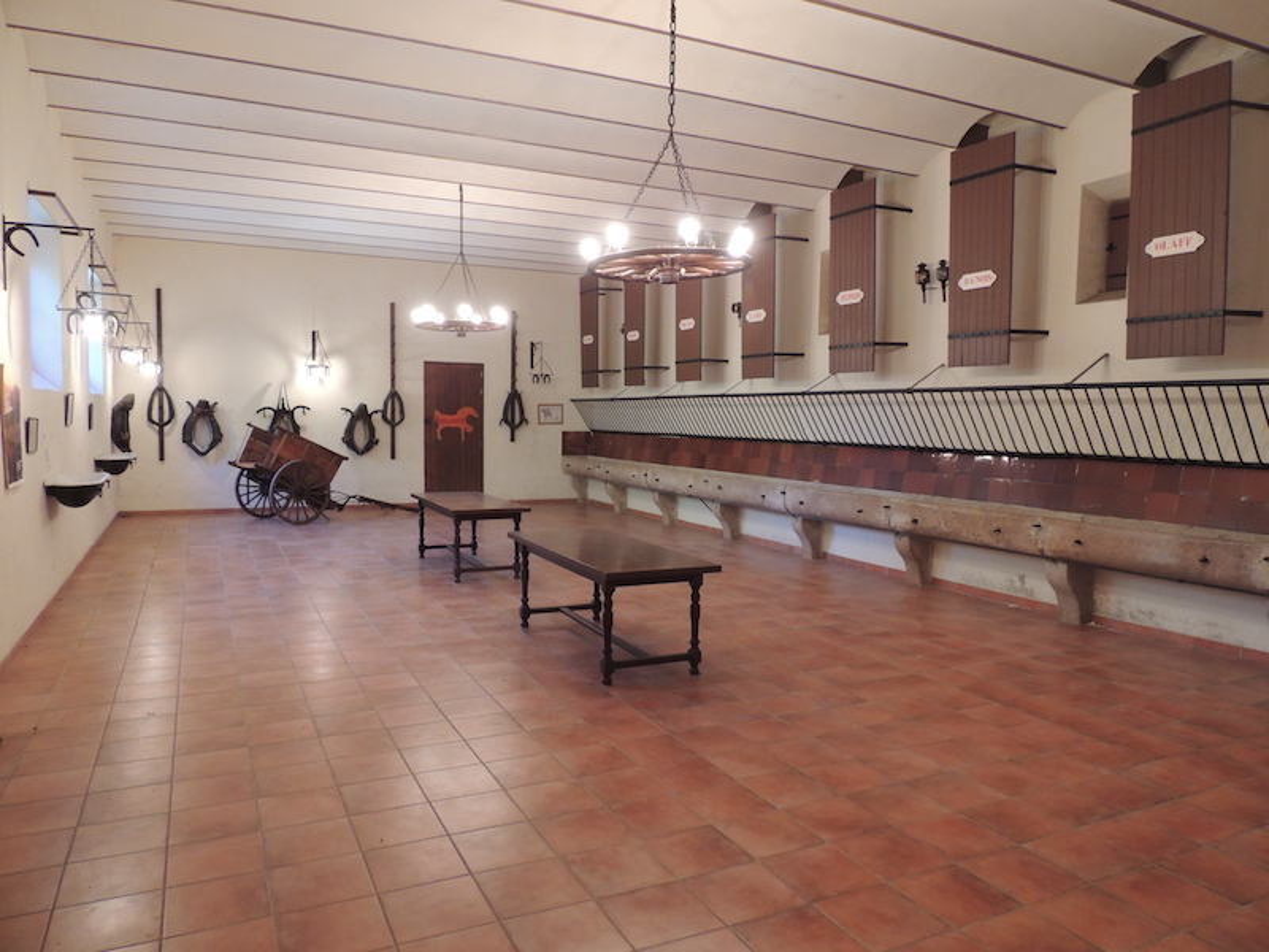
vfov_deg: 56.8
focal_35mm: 24
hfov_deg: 71.6
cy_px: 476
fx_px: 880
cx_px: 634
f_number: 3
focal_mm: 4.3
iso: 400
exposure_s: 1/20
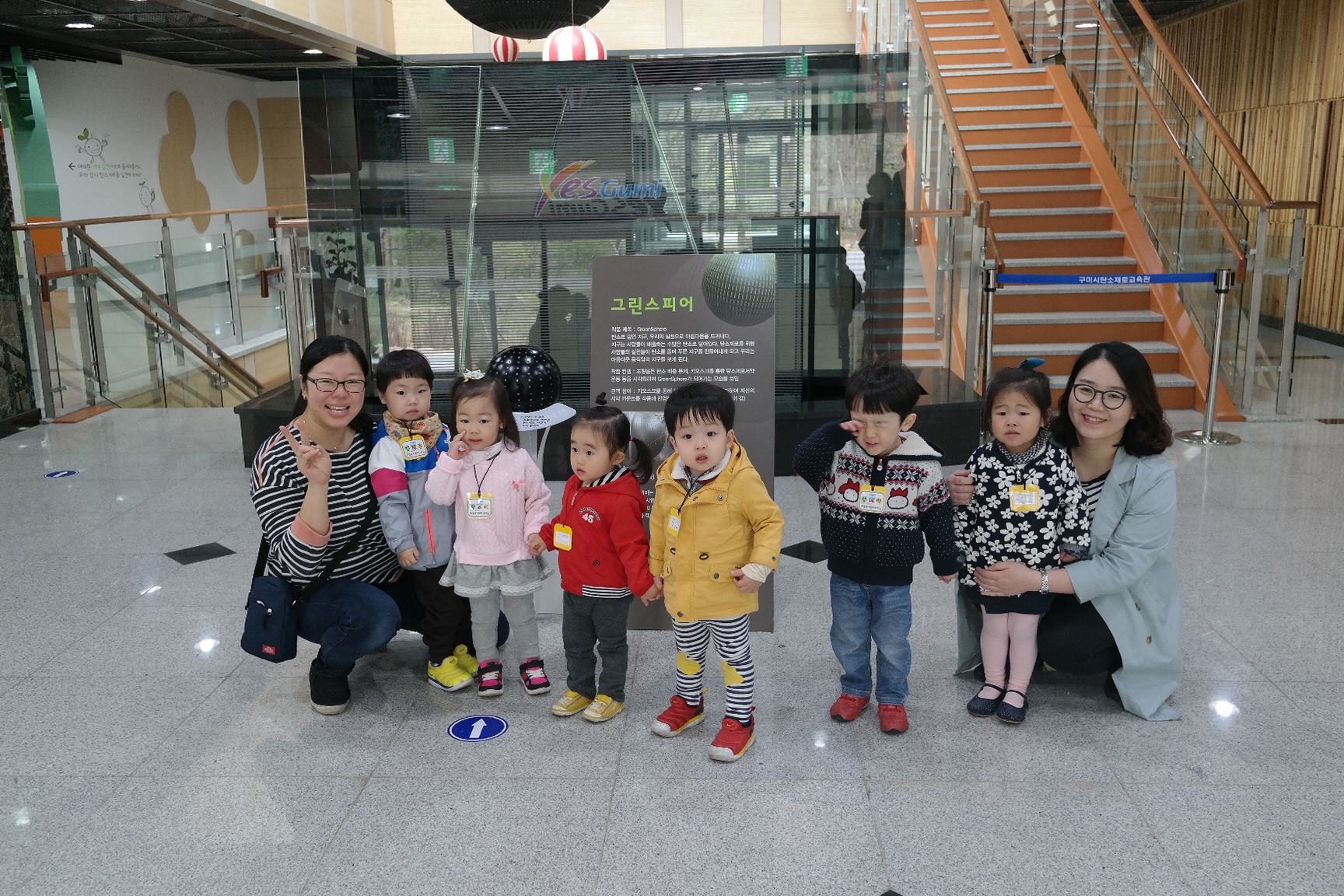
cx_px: 672
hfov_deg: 61.9
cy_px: 448
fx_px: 1120
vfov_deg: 43.6
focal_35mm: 30
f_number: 3.5
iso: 400
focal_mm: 20
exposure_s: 1/40
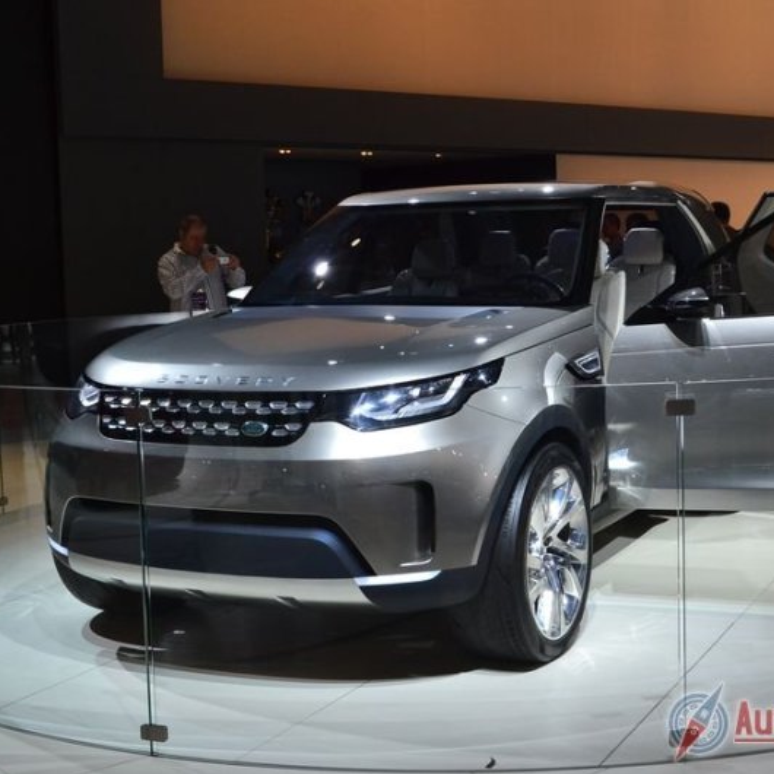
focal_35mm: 50
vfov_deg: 34.0
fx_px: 1265
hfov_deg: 33.9
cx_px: 454
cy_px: 388
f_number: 8
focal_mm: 26
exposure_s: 1/60
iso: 560
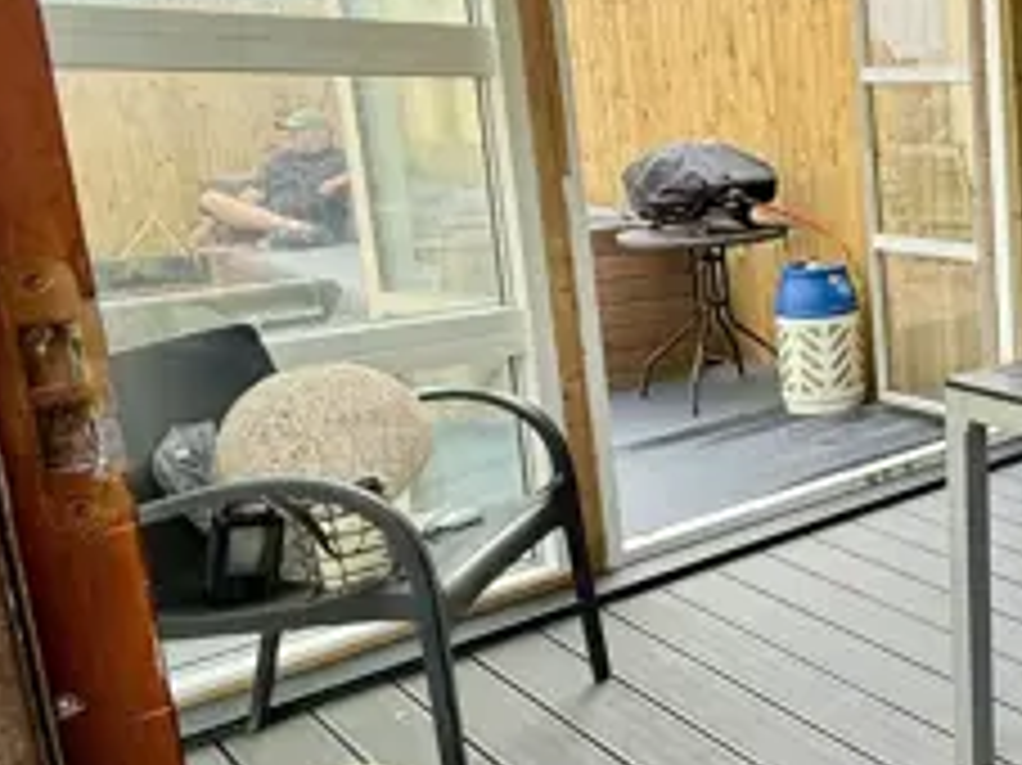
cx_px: 1315
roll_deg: -0.3
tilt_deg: -9.7
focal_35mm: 37
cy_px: 279
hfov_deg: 35.3
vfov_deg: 38.3
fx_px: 1092
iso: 50
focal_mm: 2.22
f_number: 2.2
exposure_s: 1/124
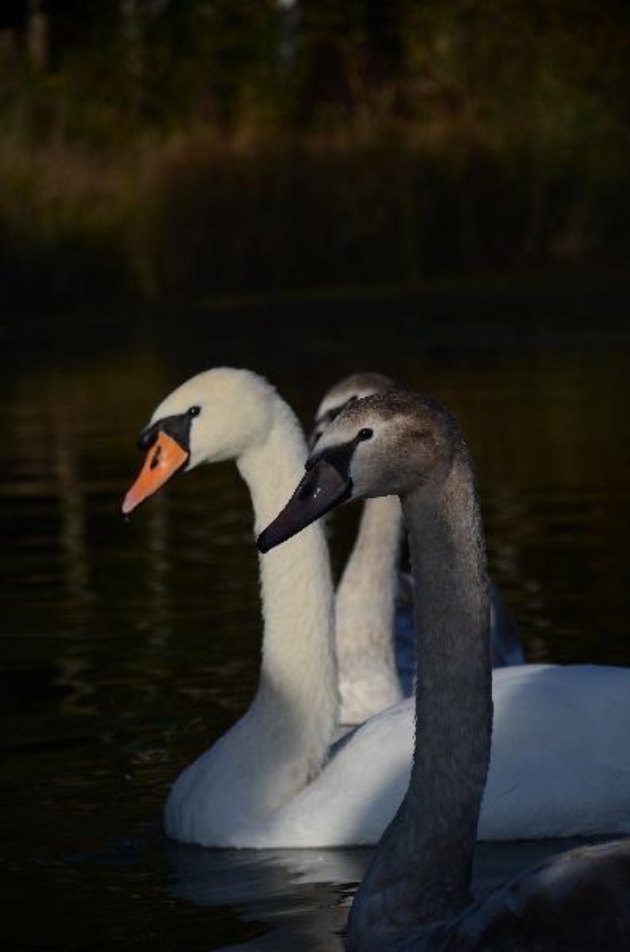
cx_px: 315
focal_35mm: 158
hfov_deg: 8.7
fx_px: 4156
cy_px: 476
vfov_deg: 13.1
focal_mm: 105
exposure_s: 1/2000
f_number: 5.6
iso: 200
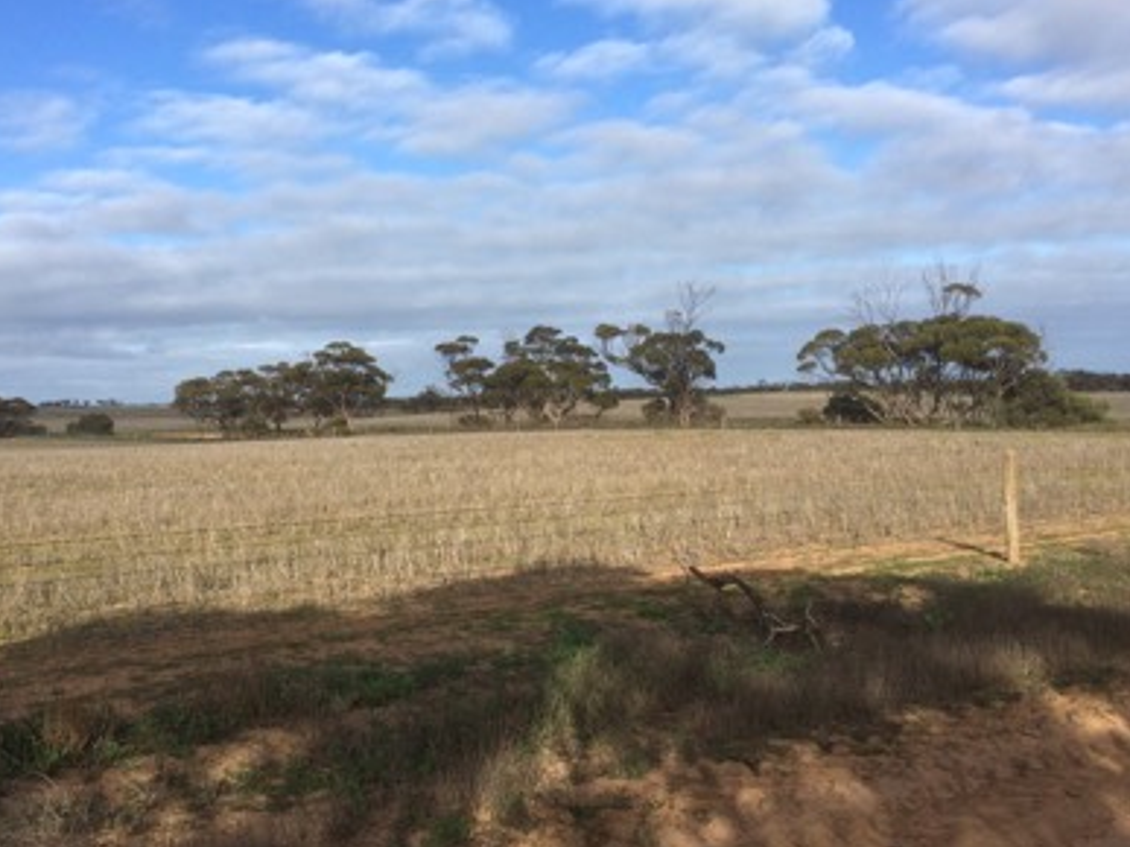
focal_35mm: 39
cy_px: 313
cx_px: 540
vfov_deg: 36.6
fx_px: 1273
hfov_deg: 47.9
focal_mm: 4.15
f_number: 2.2
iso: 32
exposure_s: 1/2564
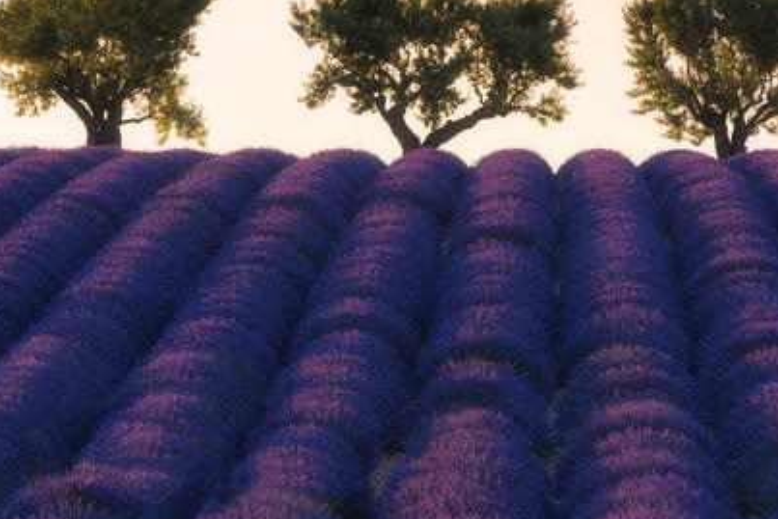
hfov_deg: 6.9
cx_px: 412
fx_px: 6420
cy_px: 257
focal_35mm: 297
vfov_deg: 4.6
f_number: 14
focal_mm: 200
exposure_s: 1/15
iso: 160
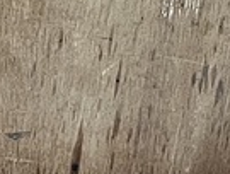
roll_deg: +0.2
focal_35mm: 192
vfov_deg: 7.8
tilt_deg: -23.4
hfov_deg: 8.8
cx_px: -411
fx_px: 1279
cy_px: 31
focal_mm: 5.1
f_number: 1.6
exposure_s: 1/67
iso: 125
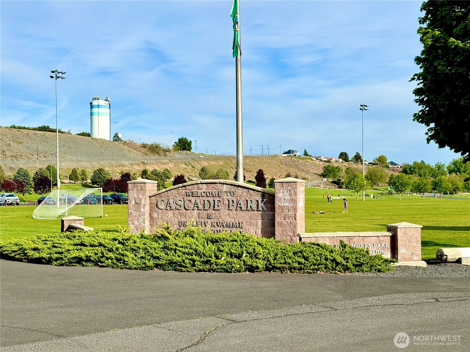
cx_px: 235
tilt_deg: -0.3
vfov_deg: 30.3
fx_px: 652
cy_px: 176
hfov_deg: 39.7
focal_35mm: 48
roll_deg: +0.4
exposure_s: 1/4608
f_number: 1.78
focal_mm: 6.86
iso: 64
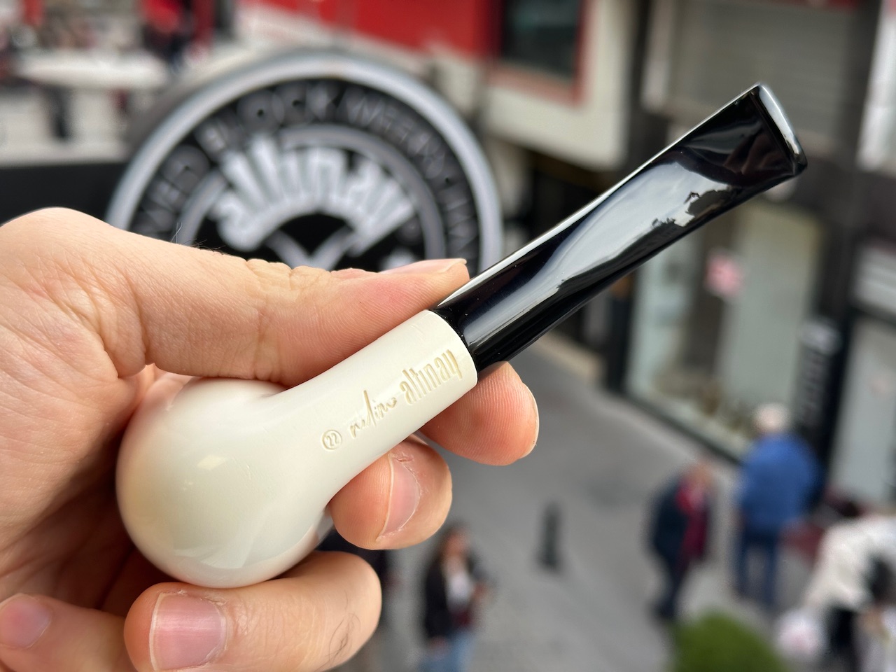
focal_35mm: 48
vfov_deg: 30.3
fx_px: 1242
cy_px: 336
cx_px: 448
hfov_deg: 39.7
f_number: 1.78
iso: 64
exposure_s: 1/373
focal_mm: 6.86
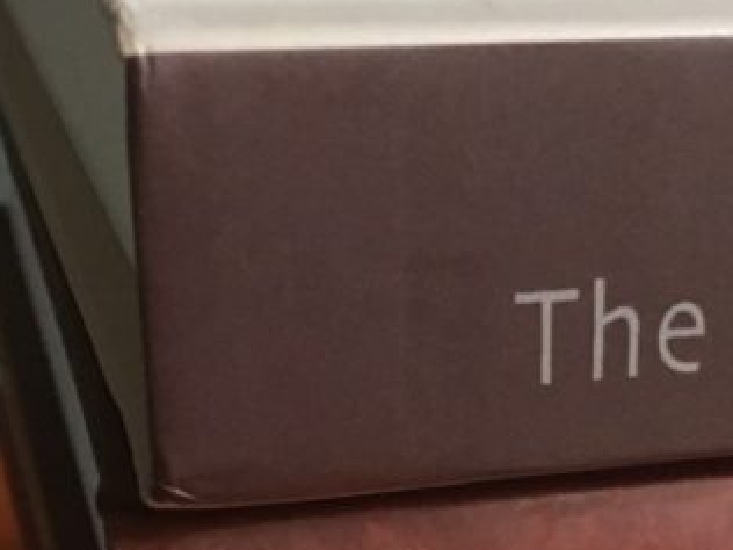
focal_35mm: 94
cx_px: 622
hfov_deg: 20.5
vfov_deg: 15.1
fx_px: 1990
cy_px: 696
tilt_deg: -30.7
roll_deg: -2.6
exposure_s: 1/30
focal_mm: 4.15
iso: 200
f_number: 2.2
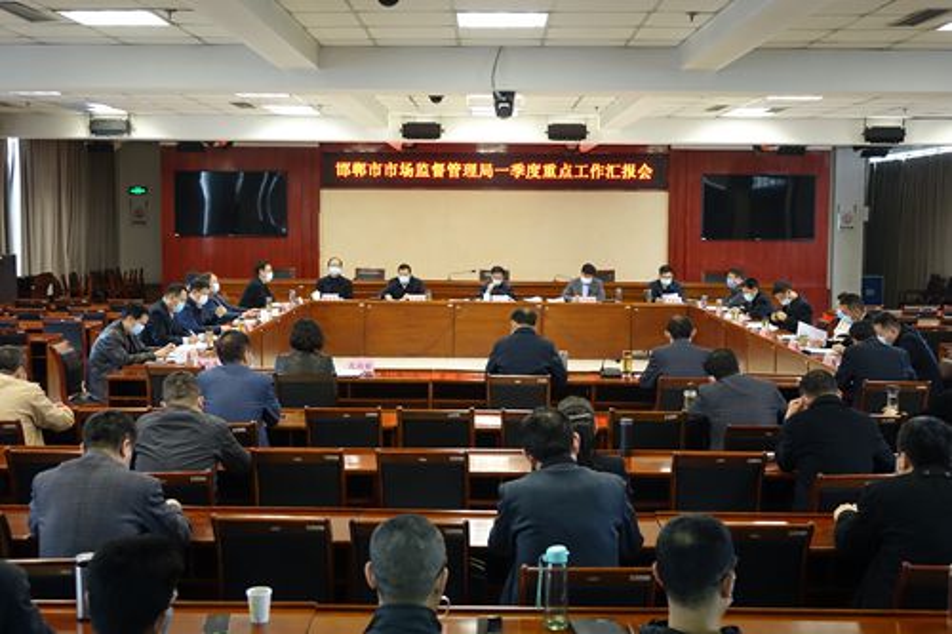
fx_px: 1242
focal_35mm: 47
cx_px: 476
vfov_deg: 28.6
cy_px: 317
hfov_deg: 41.9
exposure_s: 1/30
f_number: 2.8
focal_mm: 17.11
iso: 800
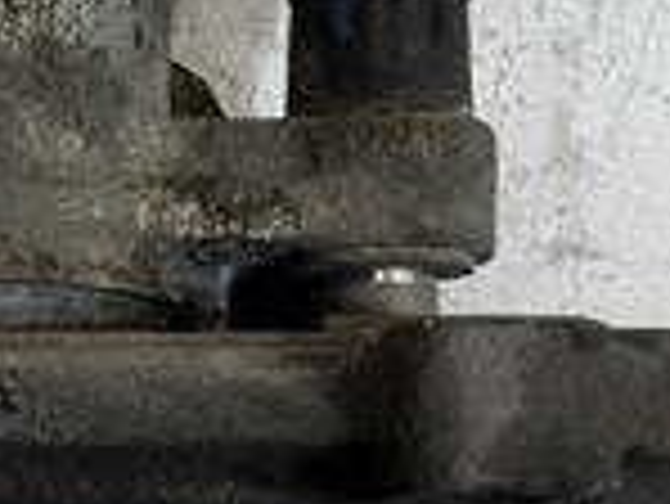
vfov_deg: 7.2
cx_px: -121
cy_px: 554
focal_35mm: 206
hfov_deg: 9.5
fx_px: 3990
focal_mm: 6.86
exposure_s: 1/50
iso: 50
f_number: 1.78
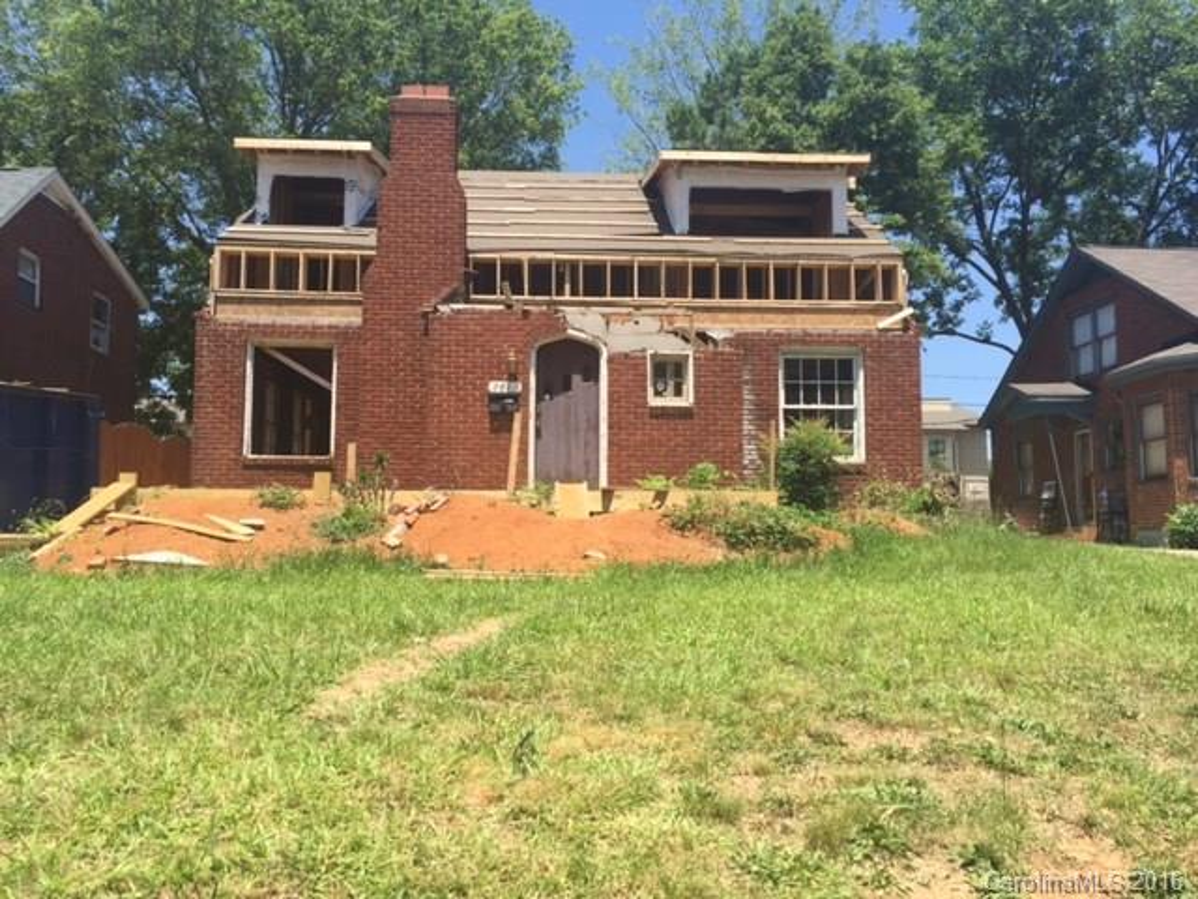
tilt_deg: +6.8
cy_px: 450
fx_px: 1004
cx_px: 599
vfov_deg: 48.2
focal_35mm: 29
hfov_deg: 61.7
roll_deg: -0.6
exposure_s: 1/1236
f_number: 2.2
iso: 32
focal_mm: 4.15
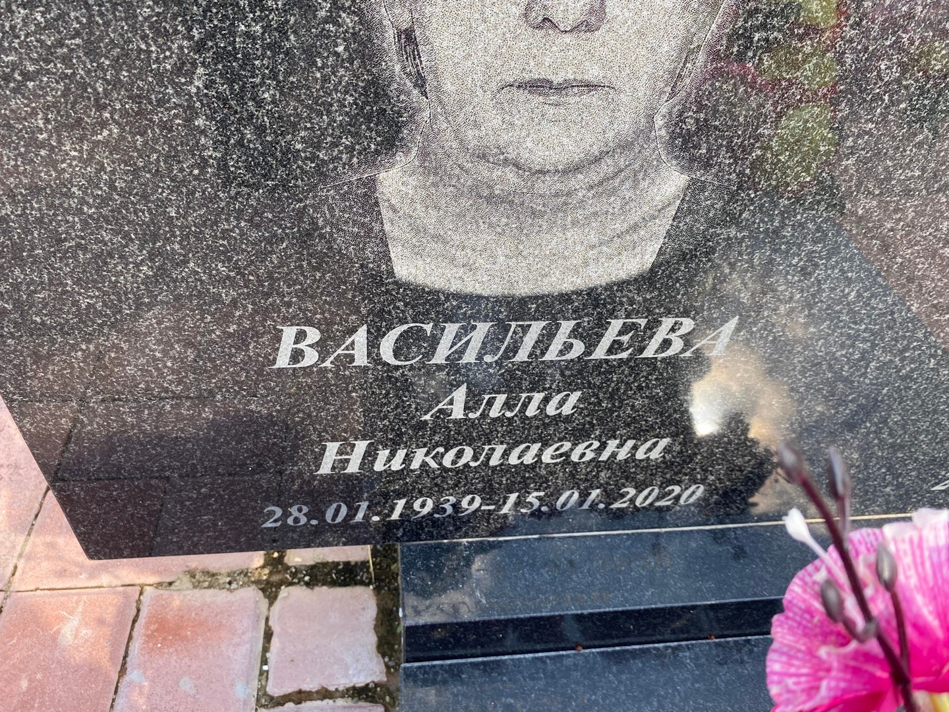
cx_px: 474
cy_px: 356
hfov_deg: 67.3
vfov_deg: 53.1
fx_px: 713
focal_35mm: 26
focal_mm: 4.25
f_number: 1.8
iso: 32
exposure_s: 1/582
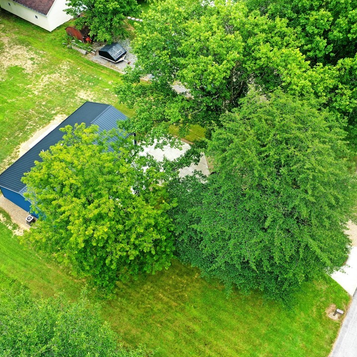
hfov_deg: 45.9
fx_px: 420
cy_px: 178
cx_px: 151
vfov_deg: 46.0
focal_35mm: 36
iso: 100
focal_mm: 10.26
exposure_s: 1/160
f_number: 4.5
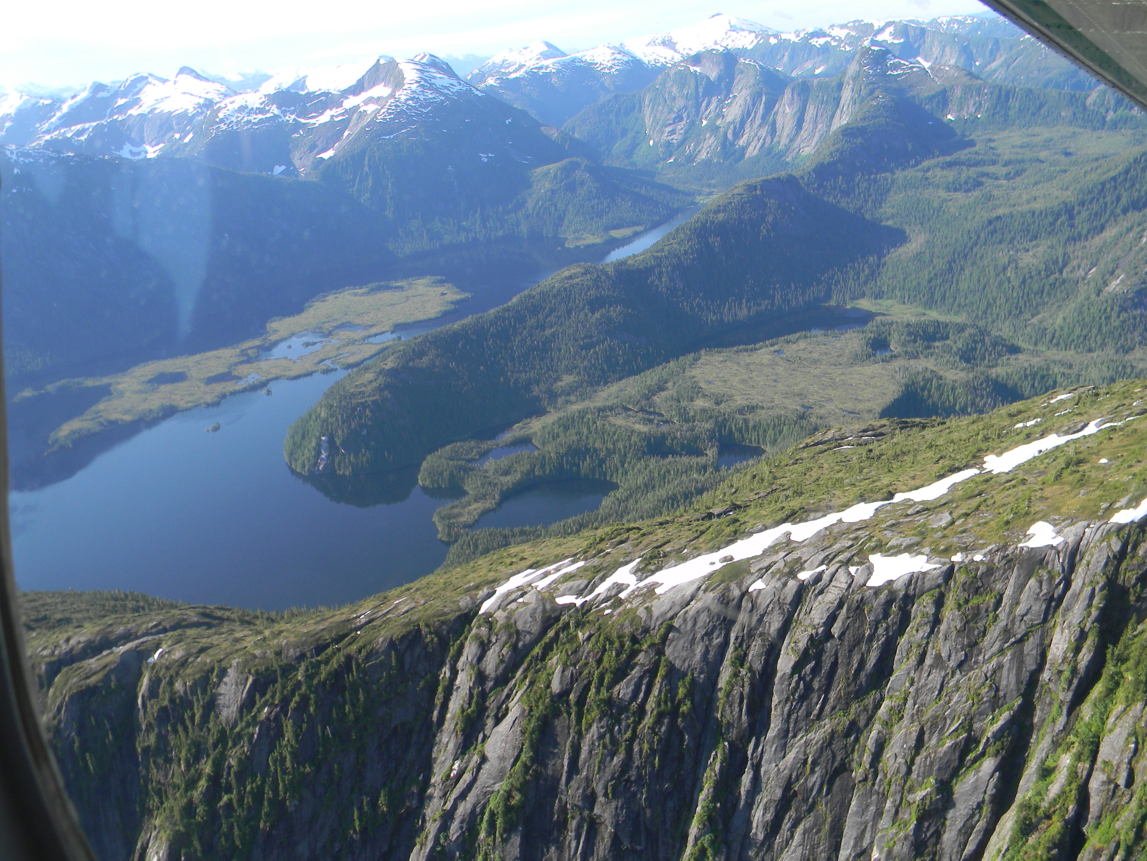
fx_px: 994
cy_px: 459
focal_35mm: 30
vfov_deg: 46.8
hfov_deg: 60.0
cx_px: 568
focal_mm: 5
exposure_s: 1/350
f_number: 3.5
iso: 80
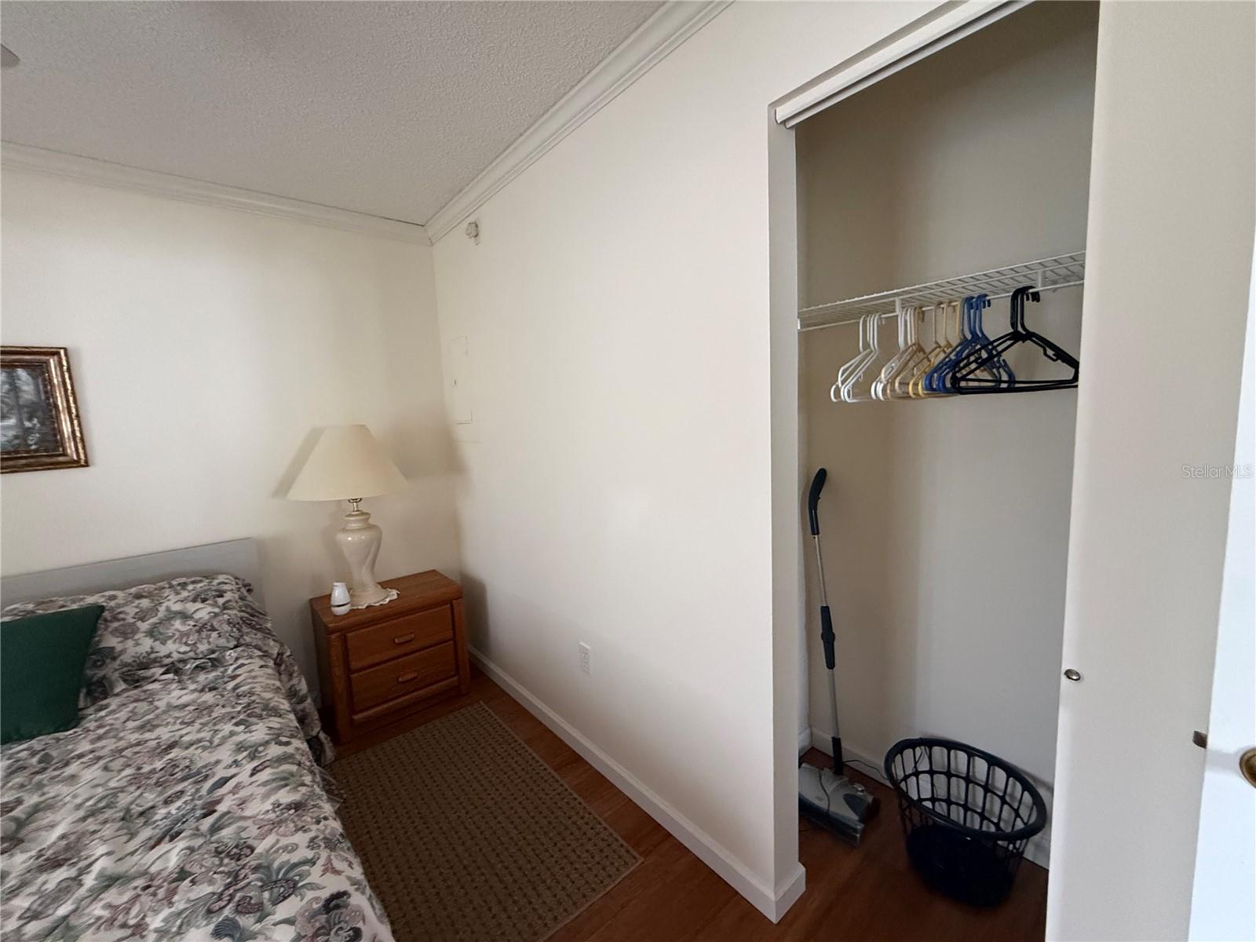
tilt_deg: -6.5
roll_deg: +2.8
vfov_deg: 85.7
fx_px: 508
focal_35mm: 14
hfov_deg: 102.1
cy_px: 471
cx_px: 628
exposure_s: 1/60
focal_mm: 2.22
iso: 640
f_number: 2.2
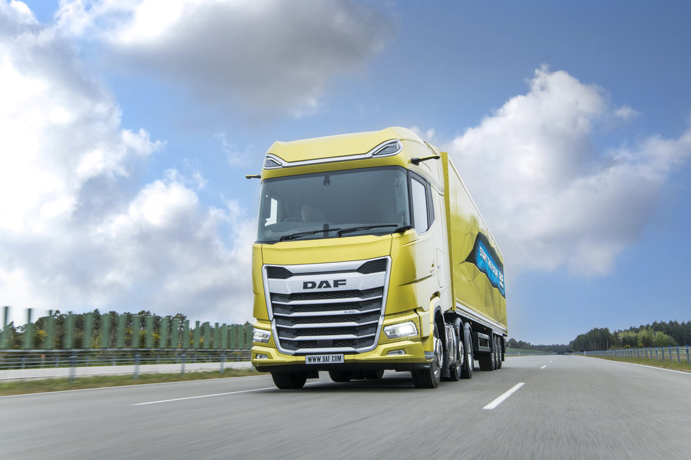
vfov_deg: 35.1
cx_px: 346
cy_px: 230
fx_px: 729
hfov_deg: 50.7
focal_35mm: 38
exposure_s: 1/80
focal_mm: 38
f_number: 20
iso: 125
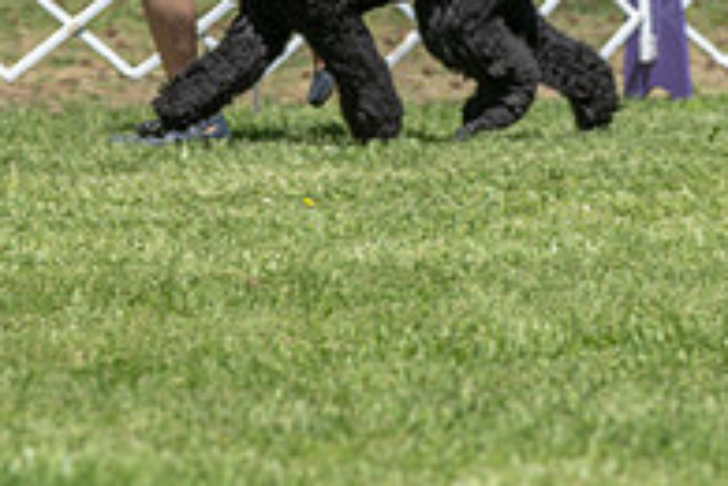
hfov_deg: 5.1
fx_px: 8108
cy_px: -62
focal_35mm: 401
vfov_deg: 3.4
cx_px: 332
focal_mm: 135
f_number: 5
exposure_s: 1/400
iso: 100
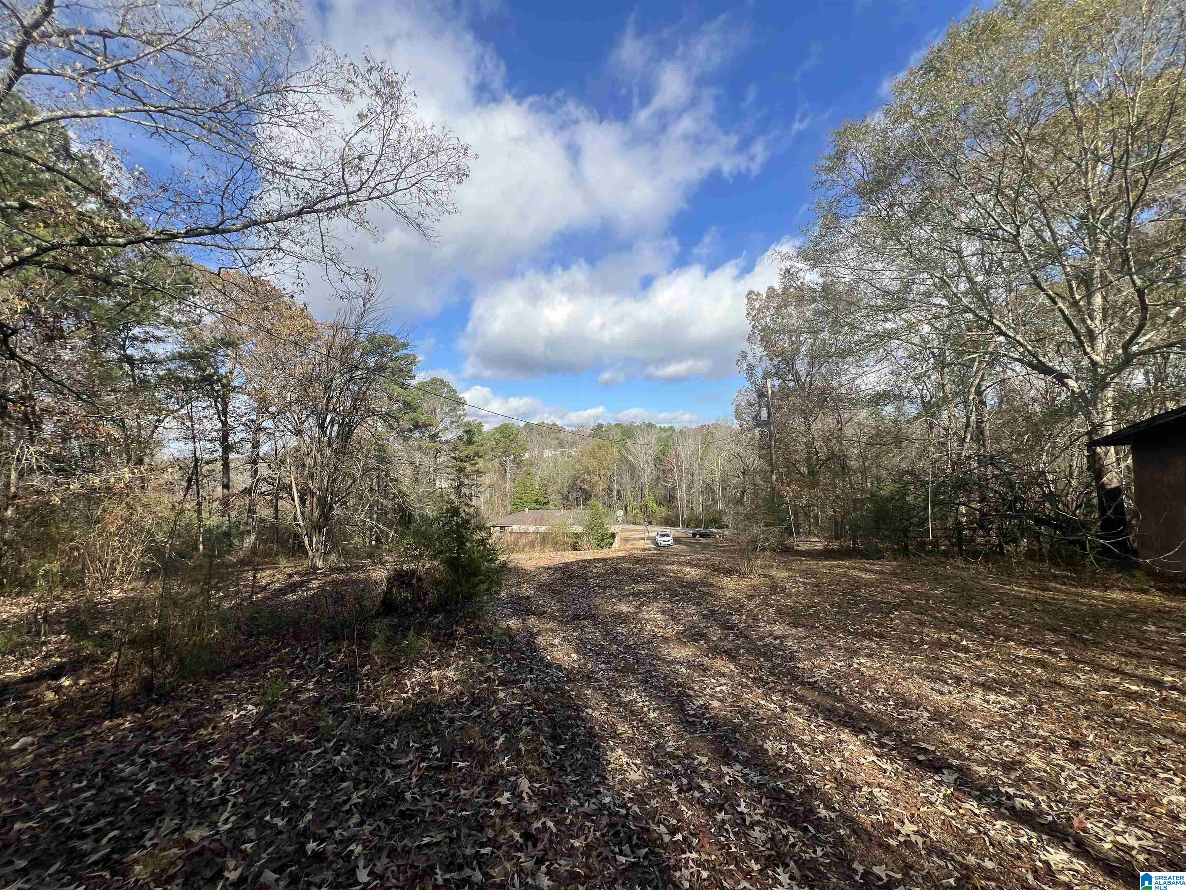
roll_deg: +0.8
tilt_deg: +0.6
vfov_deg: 89.9
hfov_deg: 106.2
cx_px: 593
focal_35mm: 13
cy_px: 445
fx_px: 445
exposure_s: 1/1623
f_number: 1.8
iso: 32
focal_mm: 1.57
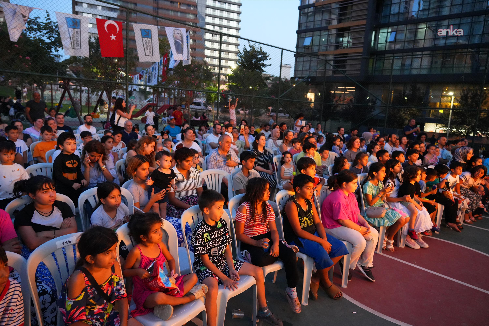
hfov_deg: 73.7
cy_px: 163
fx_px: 326
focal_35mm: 24
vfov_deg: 53.1
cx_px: 244
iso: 5000
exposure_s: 1/80
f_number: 4
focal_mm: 24
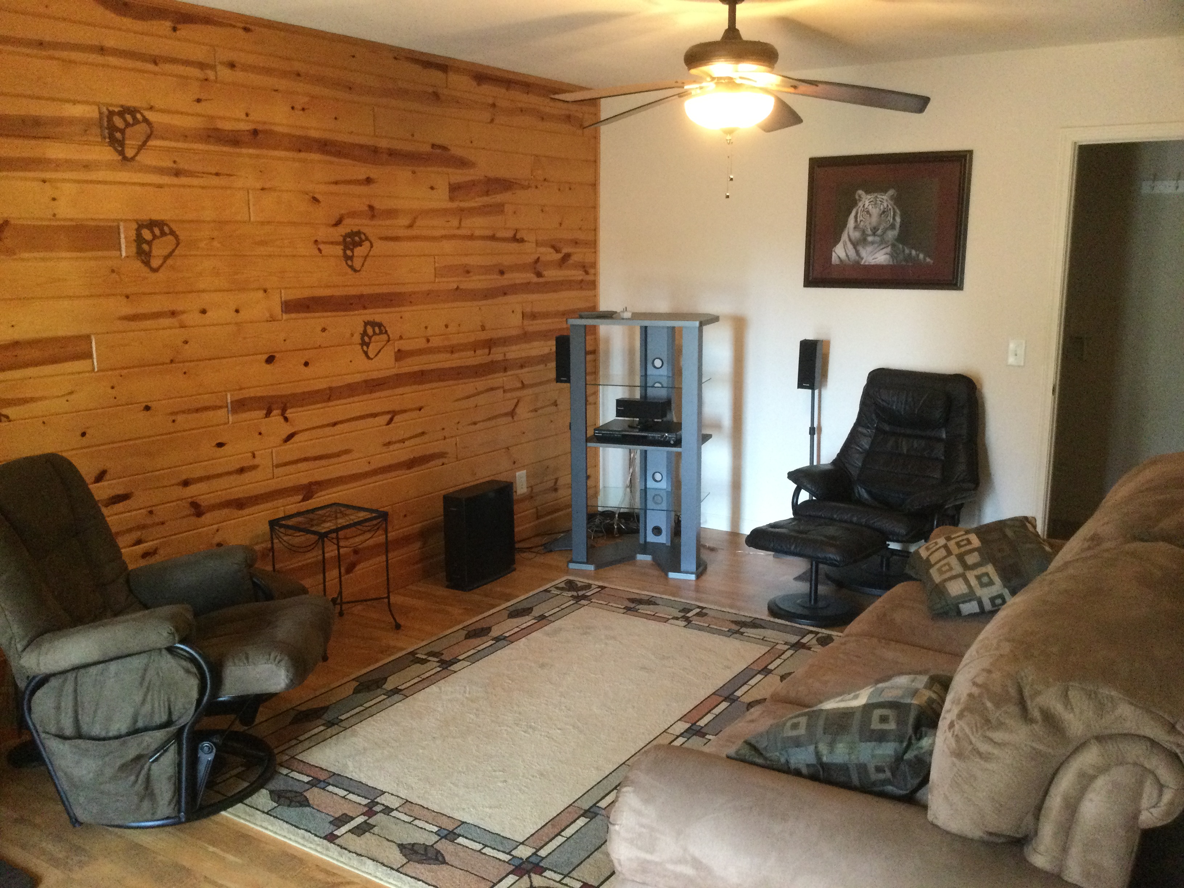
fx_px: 1060
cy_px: 444
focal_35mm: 31
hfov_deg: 58.4
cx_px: 592
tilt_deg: -11.8
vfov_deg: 45.4
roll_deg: -1.7
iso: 200
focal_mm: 3.3
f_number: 2.4
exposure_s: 1/15
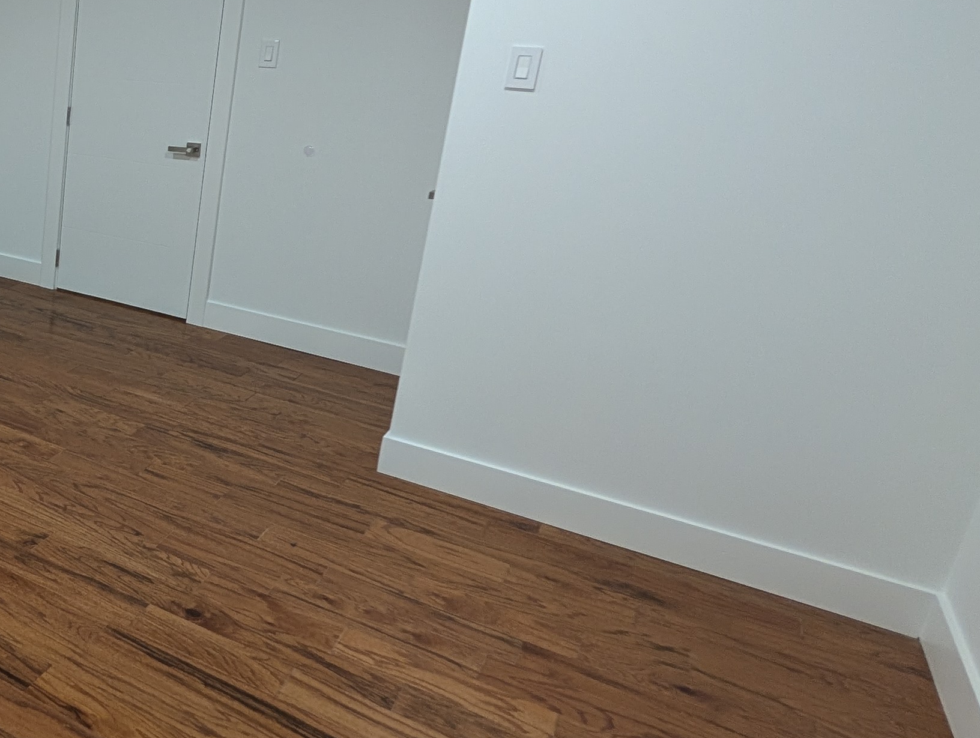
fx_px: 851
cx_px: -115
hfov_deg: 44.4
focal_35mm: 30
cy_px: 260
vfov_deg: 46.3
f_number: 1.7
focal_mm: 2.02
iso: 121
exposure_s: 1/23.8
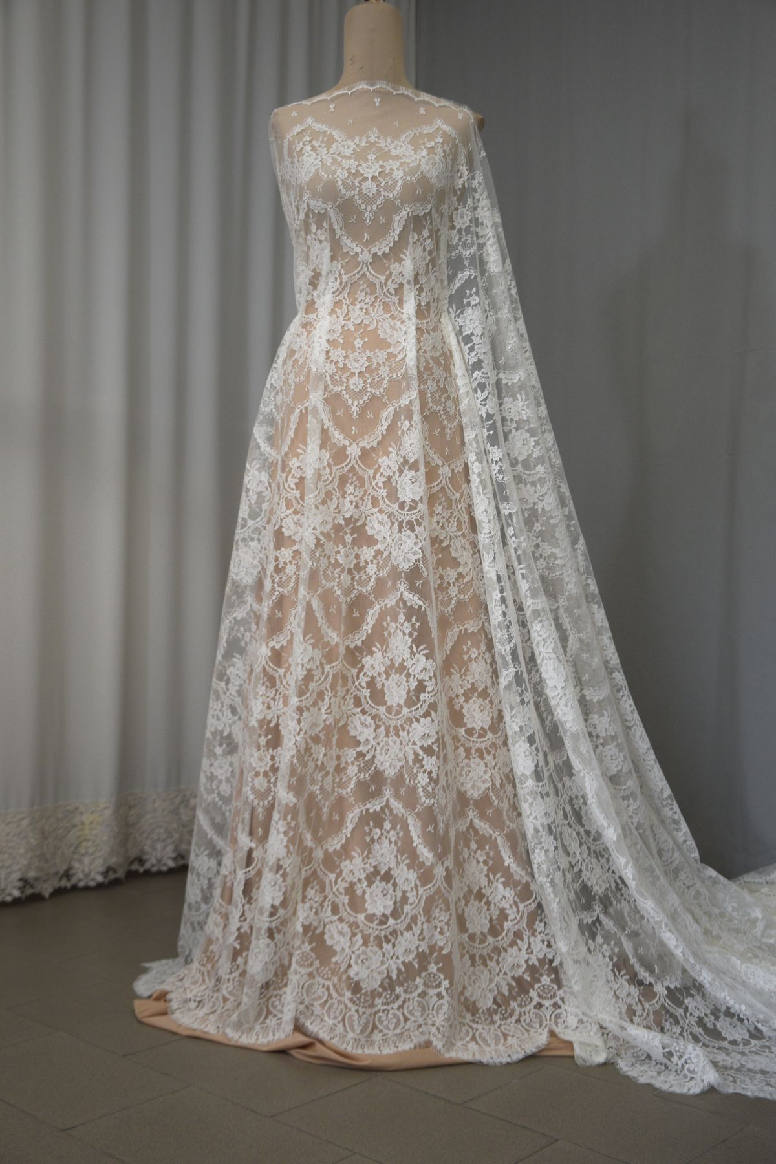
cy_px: 582
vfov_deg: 47.9
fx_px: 1309
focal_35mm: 40
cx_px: 388
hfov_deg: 33.0
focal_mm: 27
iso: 400
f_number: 5
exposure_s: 1/100
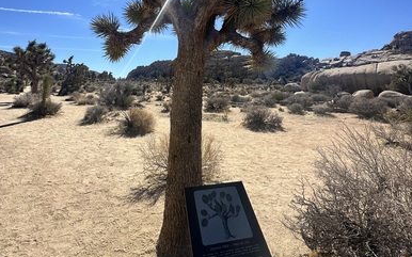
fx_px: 225
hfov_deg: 85.1
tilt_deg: +10.9
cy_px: 45
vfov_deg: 54.7
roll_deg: -1.4
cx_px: 206
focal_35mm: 20
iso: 50
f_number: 2.2
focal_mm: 2.22
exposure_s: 1/1742
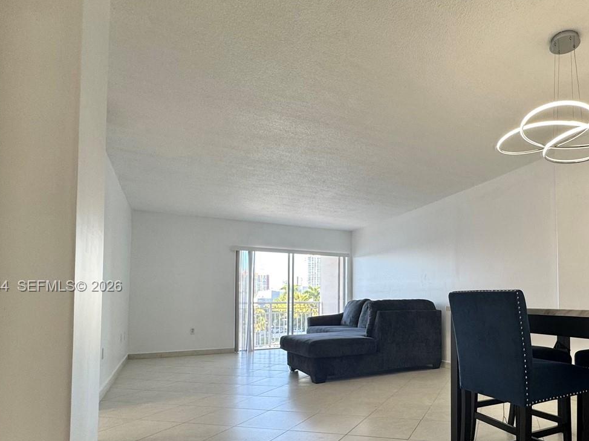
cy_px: 287
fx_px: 391
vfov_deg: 57.8
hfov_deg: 70.5
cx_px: 417
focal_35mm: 23
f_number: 2.2
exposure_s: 1/120
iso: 80
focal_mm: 2.22
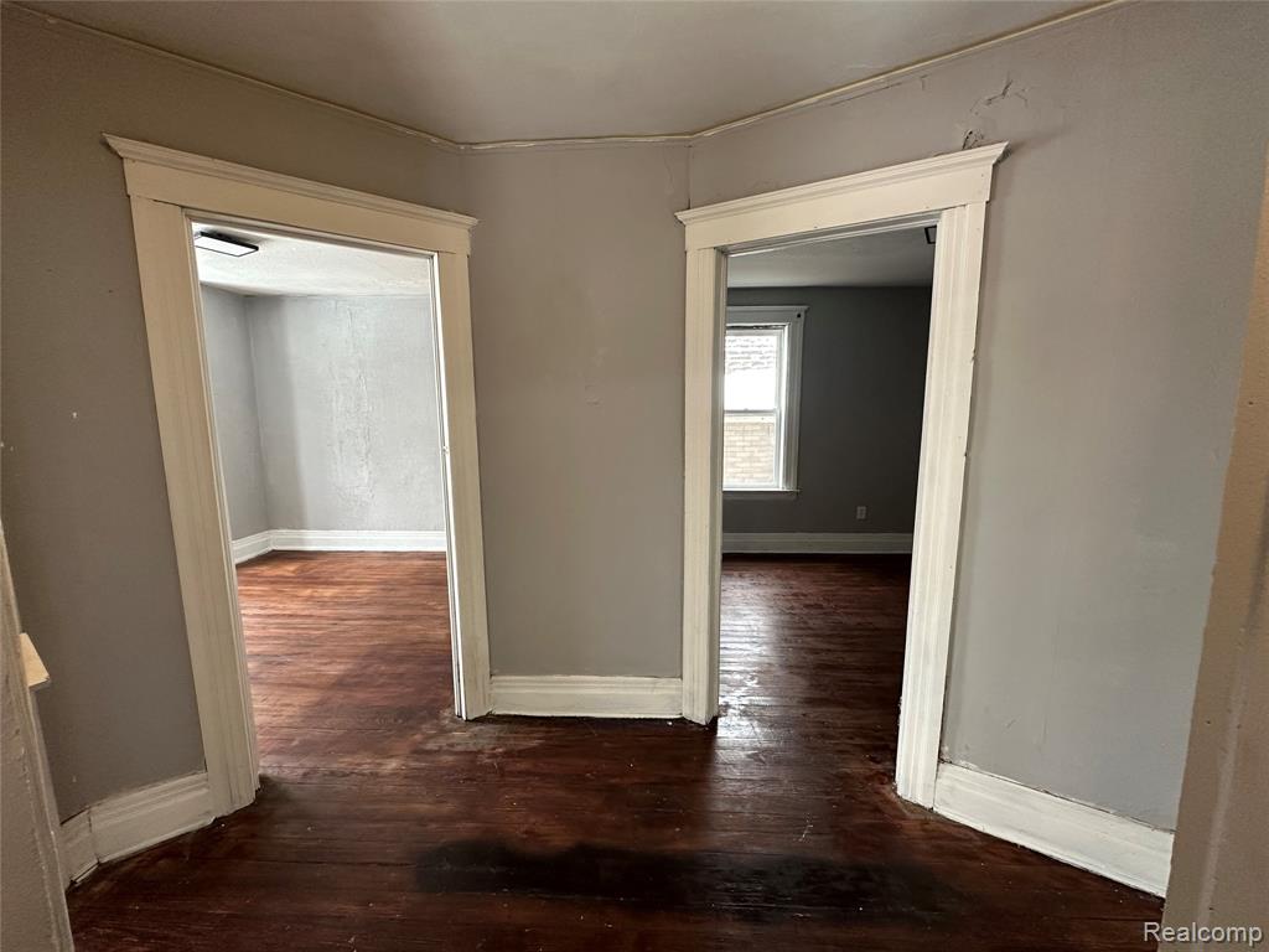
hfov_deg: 102.1
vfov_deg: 85.7
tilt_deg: -7.6
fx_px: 513
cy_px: 476
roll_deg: +0.2
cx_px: 634
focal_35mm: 14
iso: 200
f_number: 2.2
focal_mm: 2.22
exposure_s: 1/60
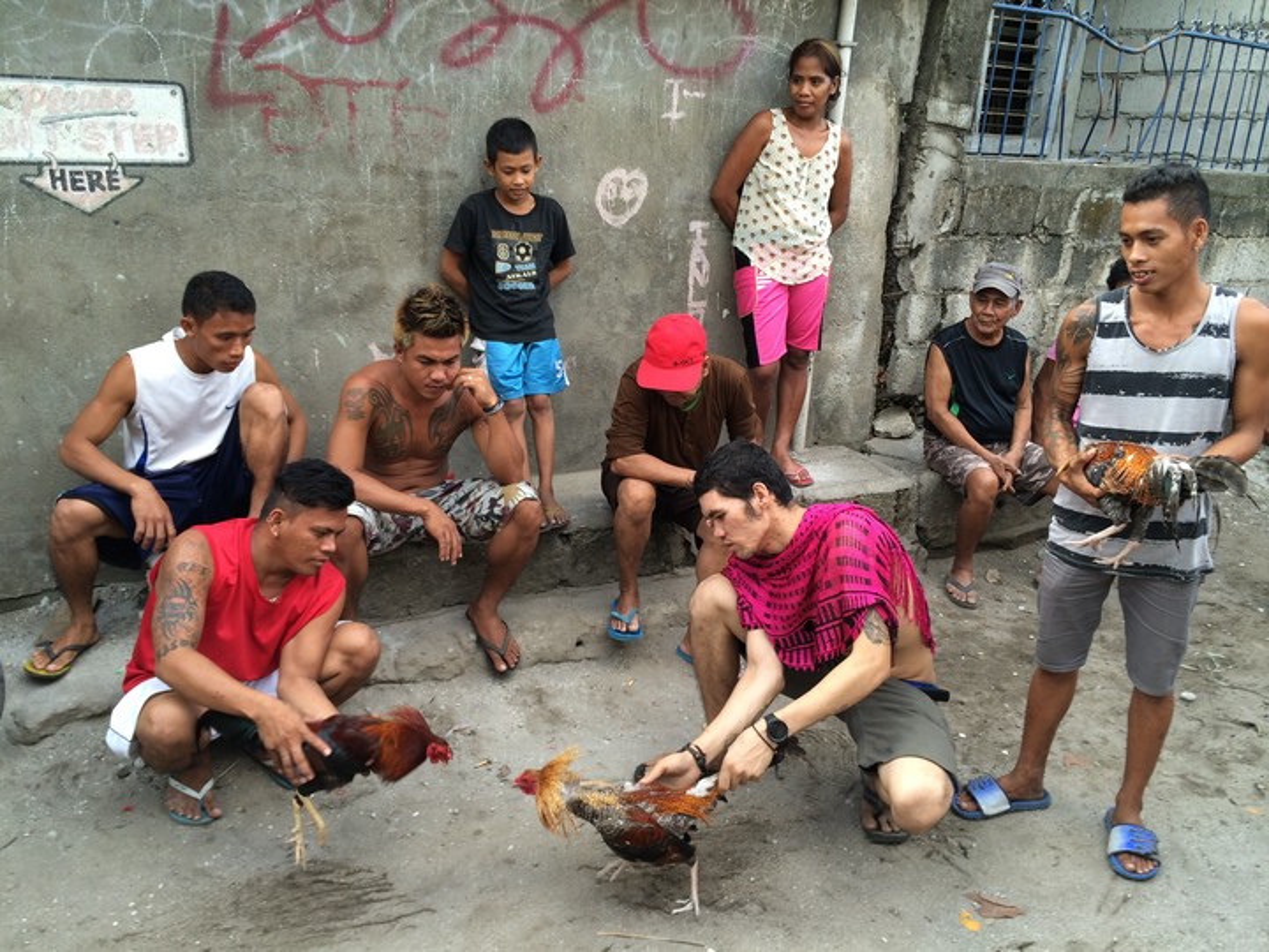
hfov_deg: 60.0
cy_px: 476
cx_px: 634
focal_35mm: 30
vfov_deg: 46.8
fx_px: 1100
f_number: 2.2
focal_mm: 4.12
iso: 40
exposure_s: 1/60
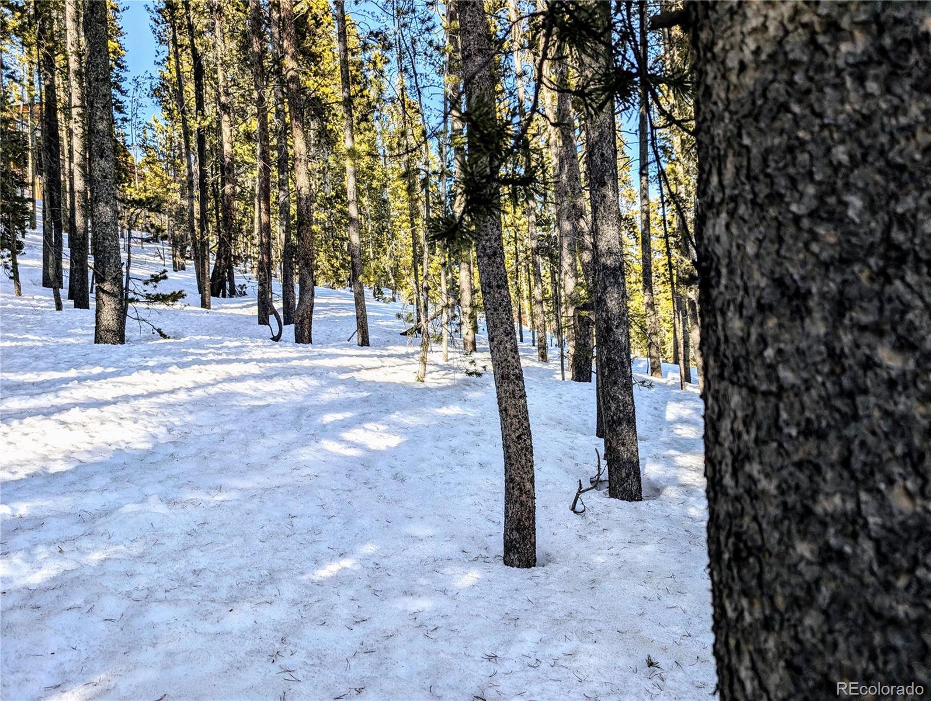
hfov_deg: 71.5
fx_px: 646
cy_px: 350
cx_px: 466
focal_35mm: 24
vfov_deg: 56.9
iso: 19
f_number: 1.68
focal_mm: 6.9
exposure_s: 1/333
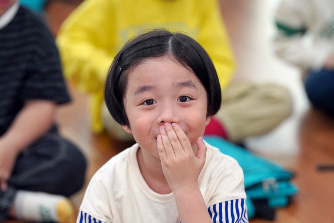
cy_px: 112
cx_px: 167
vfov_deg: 7.8
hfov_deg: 11.7
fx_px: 1633
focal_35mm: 176
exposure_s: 1/200
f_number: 4
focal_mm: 176
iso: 1600
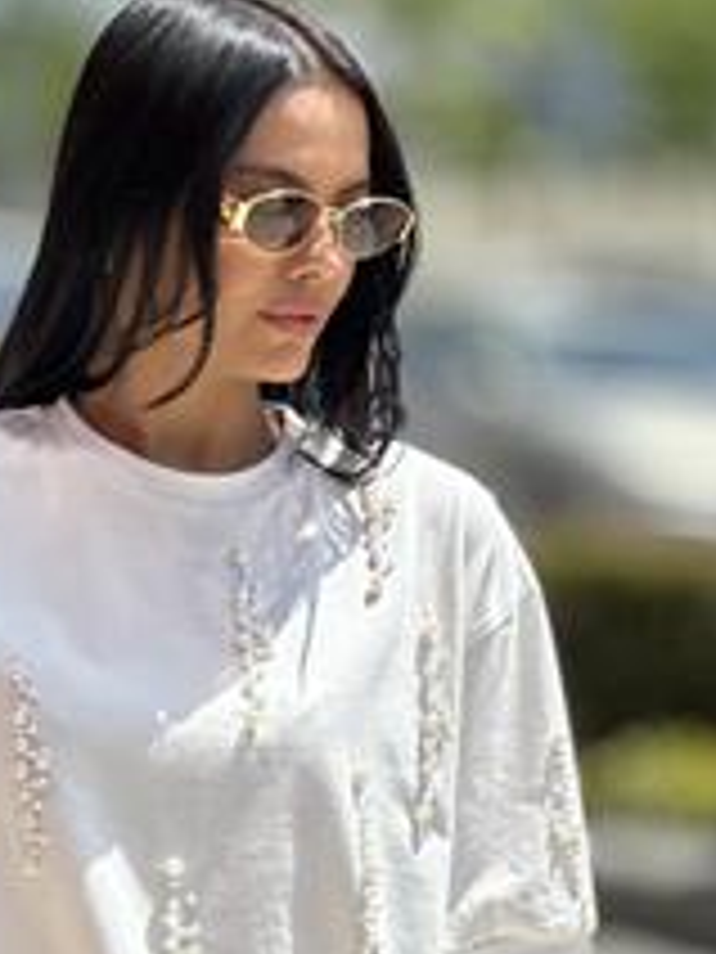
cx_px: 198
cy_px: 632
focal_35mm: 150
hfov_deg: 9.9
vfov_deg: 13.1
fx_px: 4137
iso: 32
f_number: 2.8
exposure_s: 1/669
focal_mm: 9
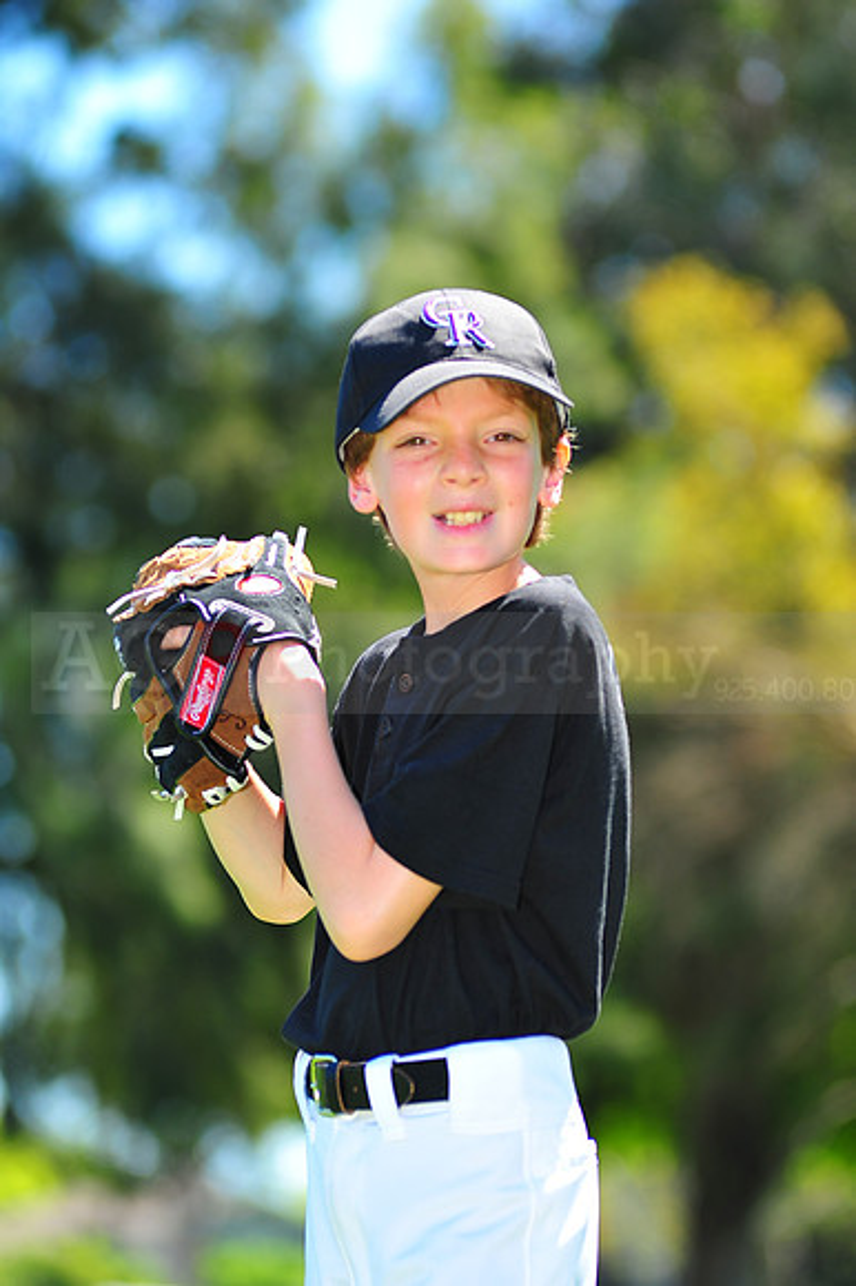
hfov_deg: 7.6
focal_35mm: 180
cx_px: 428
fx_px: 6427
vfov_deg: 11.4
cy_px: 643
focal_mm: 180
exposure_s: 1/400
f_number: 5
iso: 200
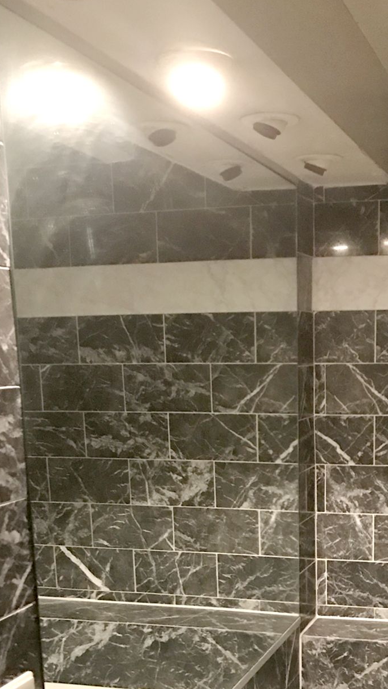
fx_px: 915
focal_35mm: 50
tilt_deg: -13.2
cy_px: 561
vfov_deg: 39.5
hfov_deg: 23.7
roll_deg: +0.4
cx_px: 299
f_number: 1.8
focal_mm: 3.99
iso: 80
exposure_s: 1/5
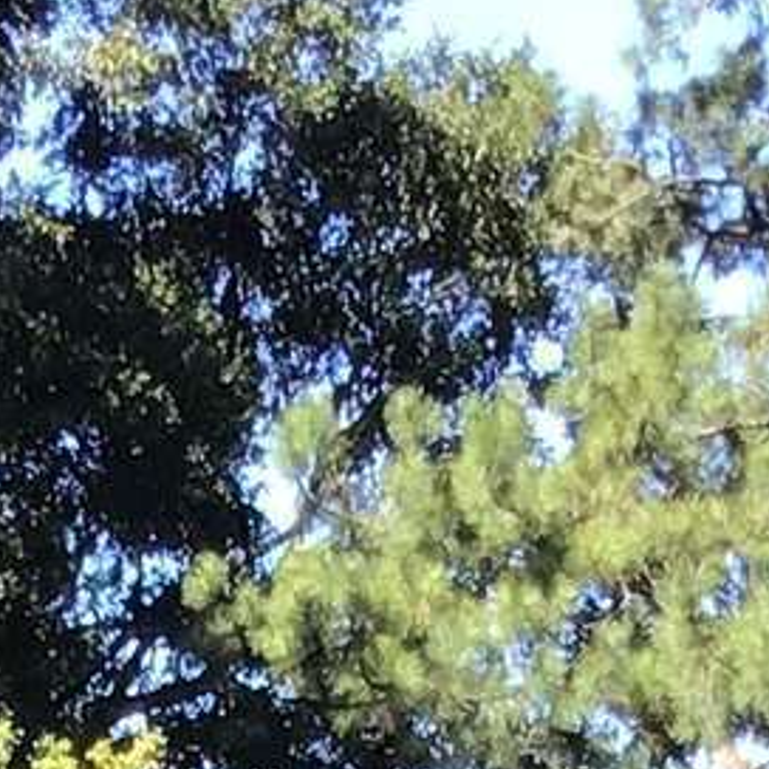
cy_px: 2502
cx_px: 294
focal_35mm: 232
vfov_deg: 6.7
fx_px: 5831
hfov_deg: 7.5
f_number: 2.4
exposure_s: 1/220
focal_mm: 3.3
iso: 25
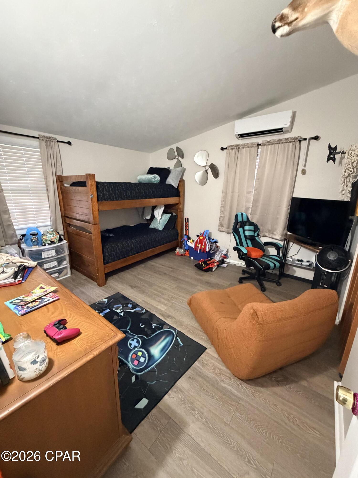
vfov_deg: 102.1
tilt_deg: -15.8
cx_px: 179
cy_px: 239
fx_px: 193
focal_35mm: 14
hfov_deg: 85.7
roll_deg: -1.2
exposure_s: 1/60
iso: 1250
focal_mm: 2.22
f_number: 2.2
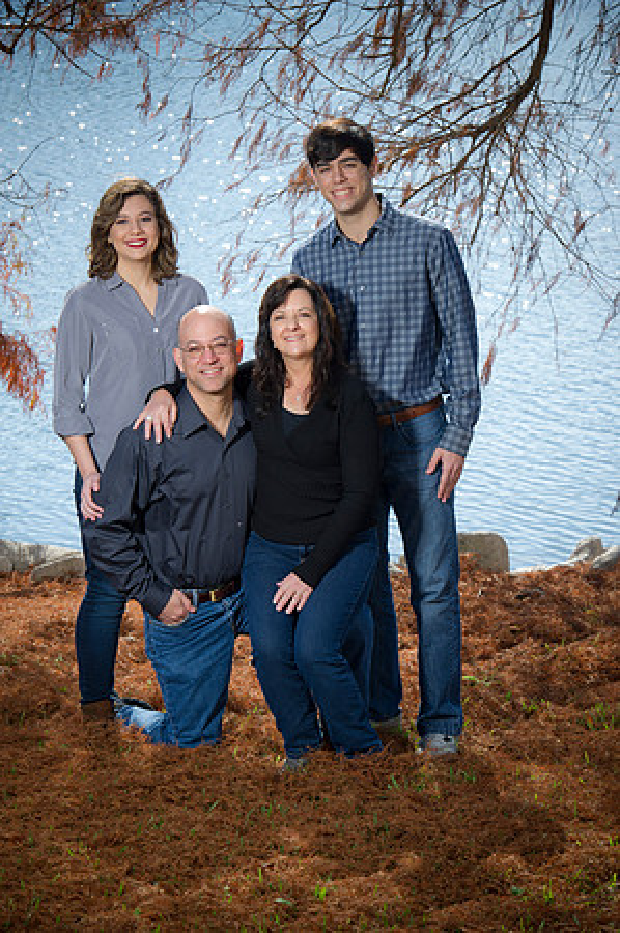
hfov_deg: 11.2
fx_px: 3159
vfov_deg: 16.8
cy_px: 466
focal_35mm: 122
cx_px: 310
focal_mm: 122
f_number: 9
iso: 200
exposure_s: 1/160
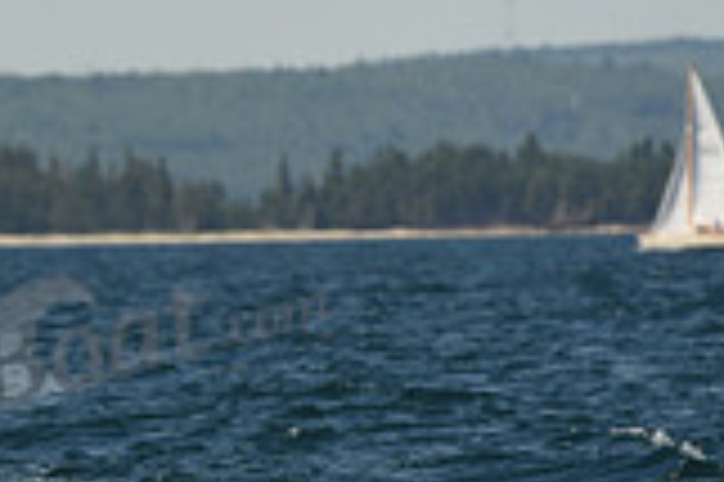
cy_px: 200
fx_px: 28950
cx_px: -535
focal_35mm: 1441
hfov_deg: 1.4
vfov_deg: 1.0
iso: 250
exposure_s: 1/1000
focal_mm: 400
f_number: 6.3
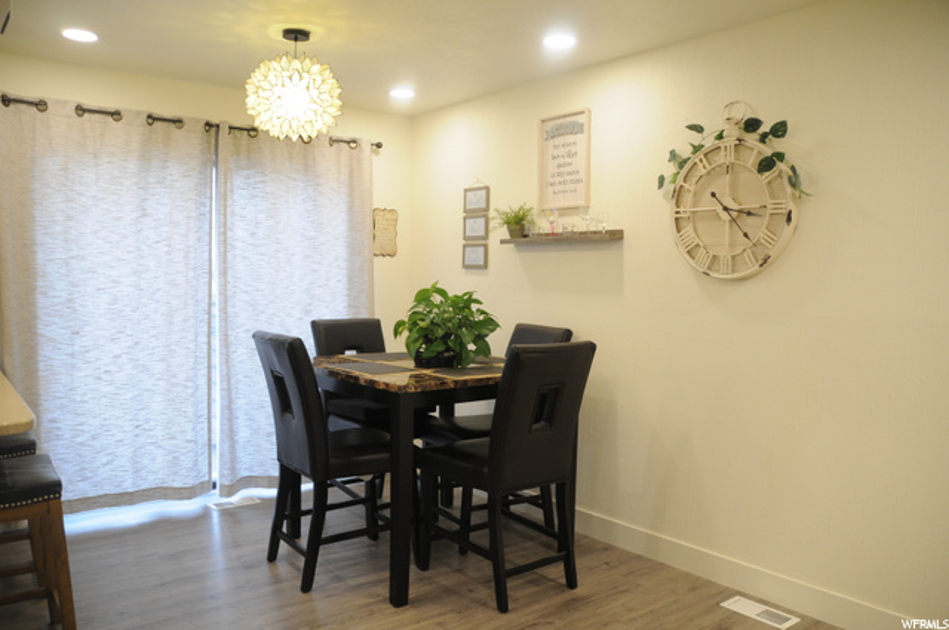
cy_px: 315
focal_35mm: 27
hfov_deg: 67.4
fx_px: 711
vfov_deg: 47.8
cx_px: 474
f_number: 3.5
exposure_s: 1/25
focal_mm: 18
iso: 500
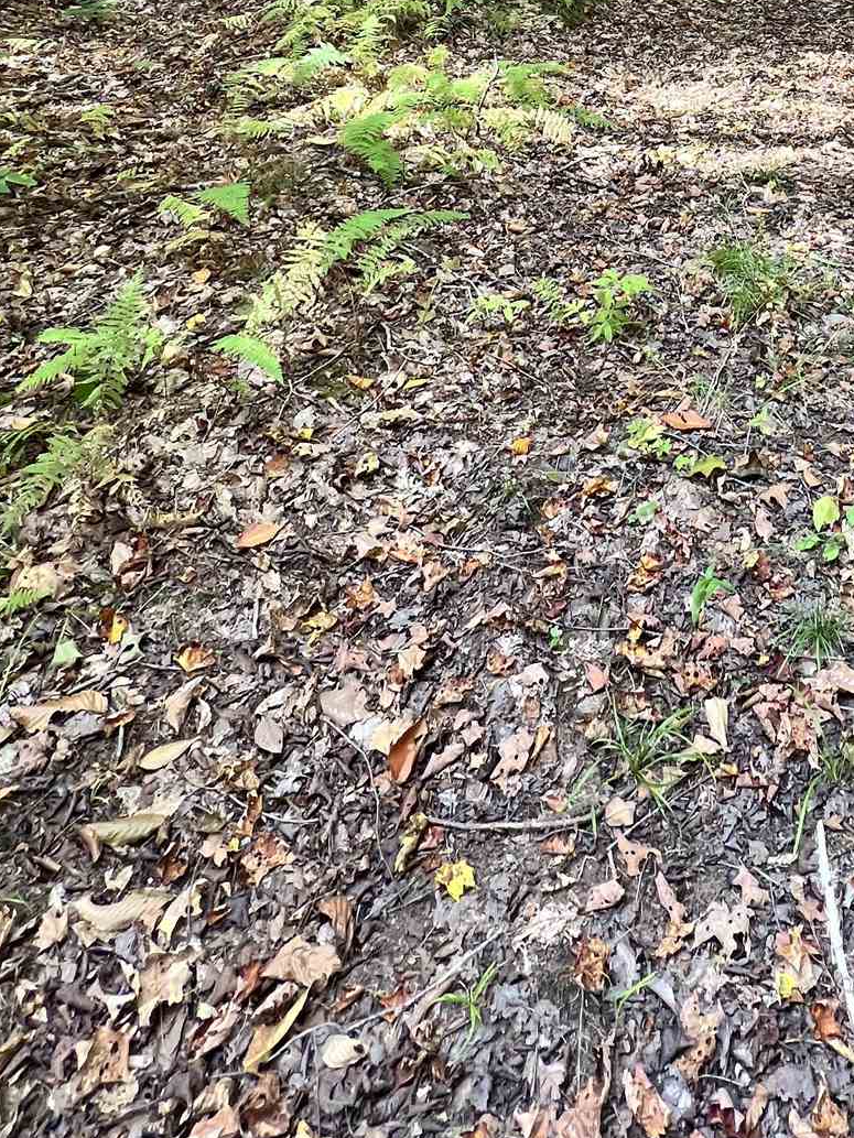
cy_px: -50
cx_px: 699
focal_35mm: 29
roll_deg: +1.6
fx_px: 954
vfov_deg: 48.3
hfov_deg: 45.5
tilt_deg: -6.8
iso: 100
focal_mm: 1.57
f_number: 1.8
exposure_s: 1/99
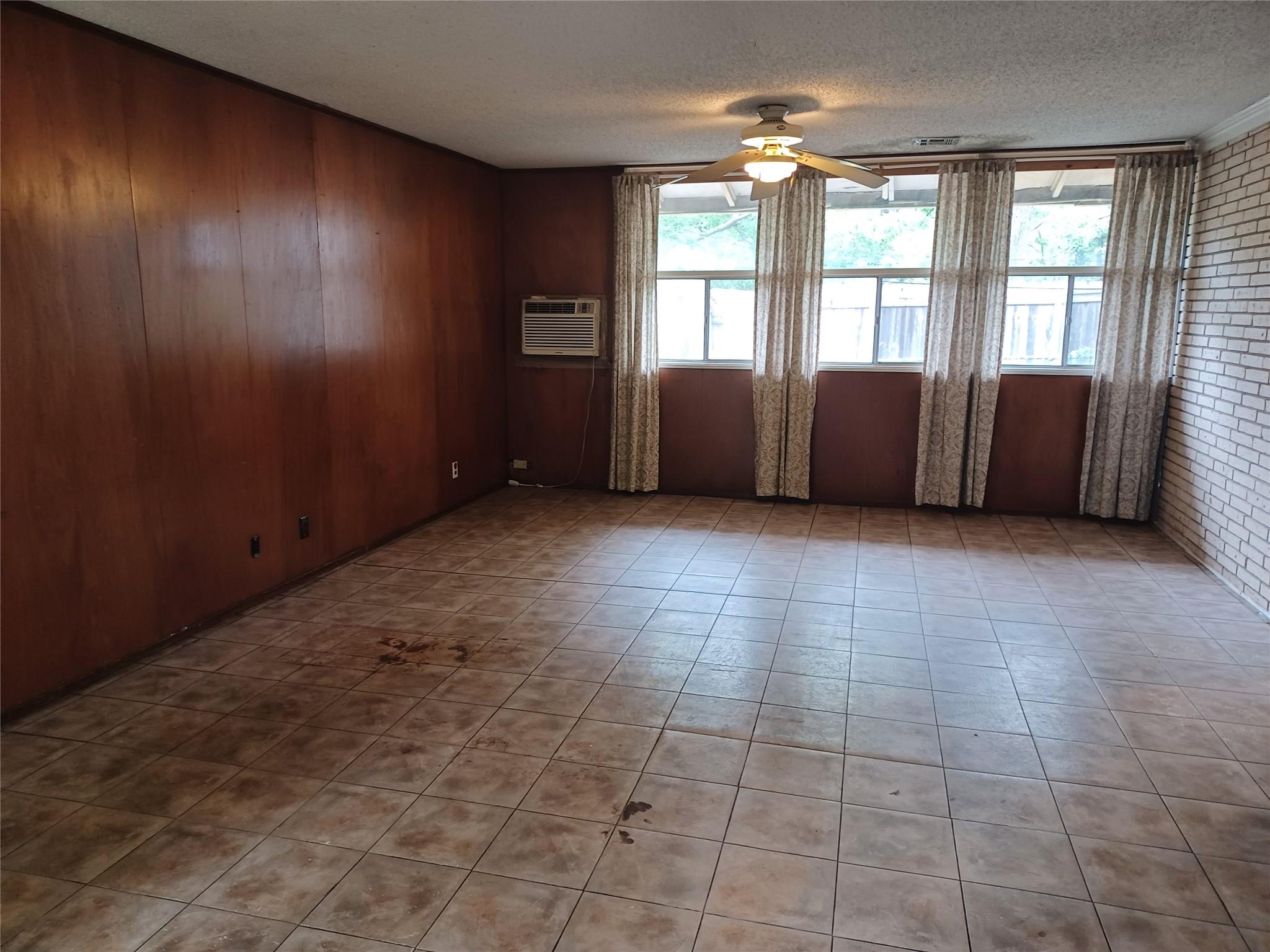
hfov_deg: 69.4
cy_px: 476
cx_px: 635
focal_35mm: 25
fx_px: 917
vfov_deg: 54.9
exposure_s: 1/30
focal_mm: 4.6
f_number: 1.8
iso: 250
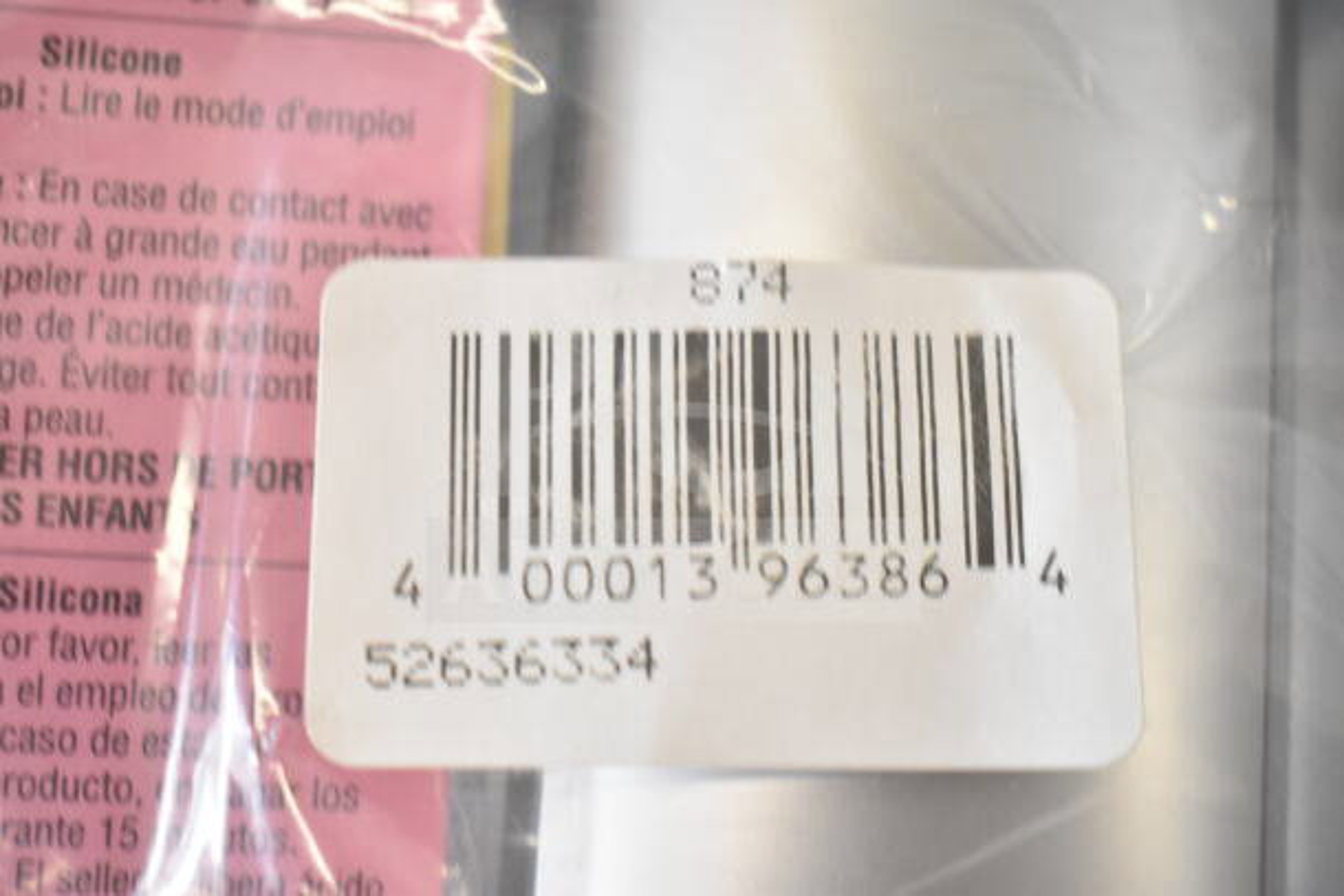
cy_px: 448
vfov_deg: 25.8
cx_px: 672
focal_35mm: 52
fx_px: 1960
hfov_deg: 37.8
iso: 1600
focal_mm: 35
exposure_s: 1/100
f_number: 5
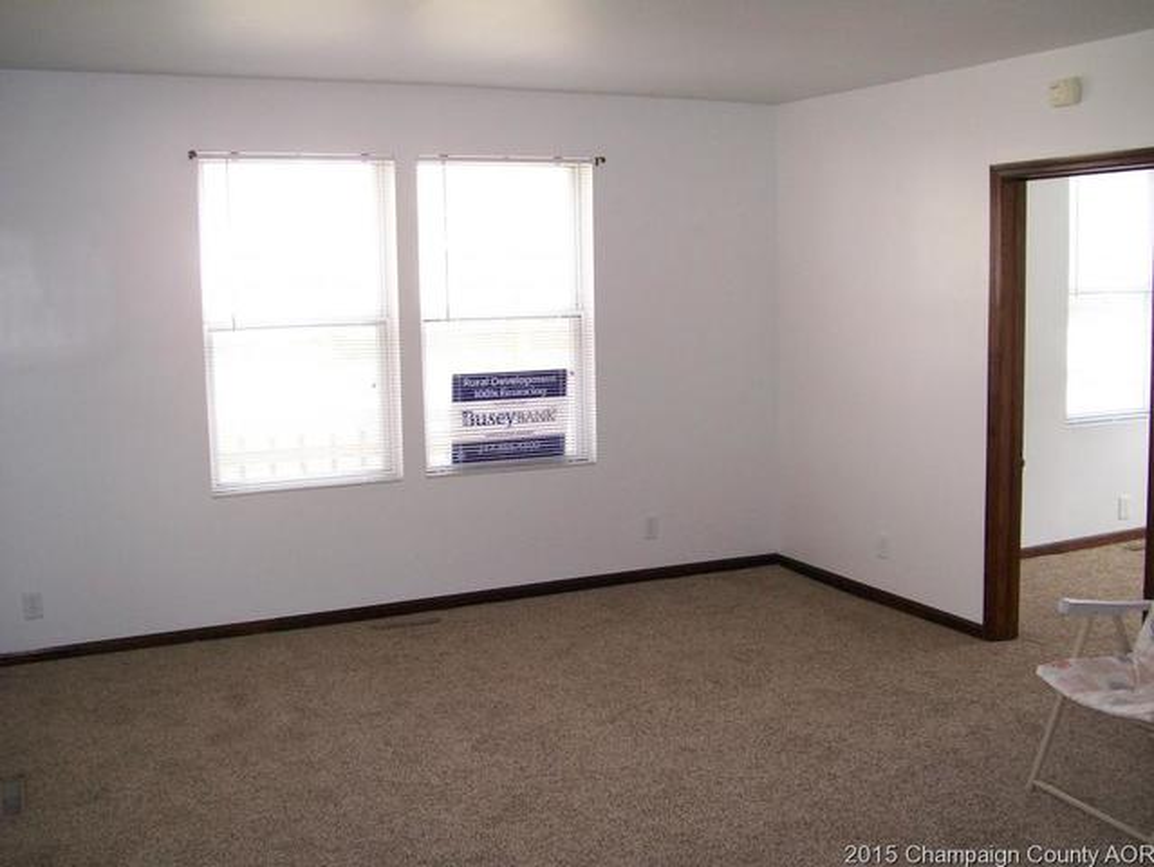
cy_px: 434
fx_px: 1201
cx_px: 577
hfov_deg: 51.3
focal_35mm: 36
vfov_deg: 39.7
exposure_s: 1/94.8
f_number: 2.7
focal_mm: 6
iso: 140
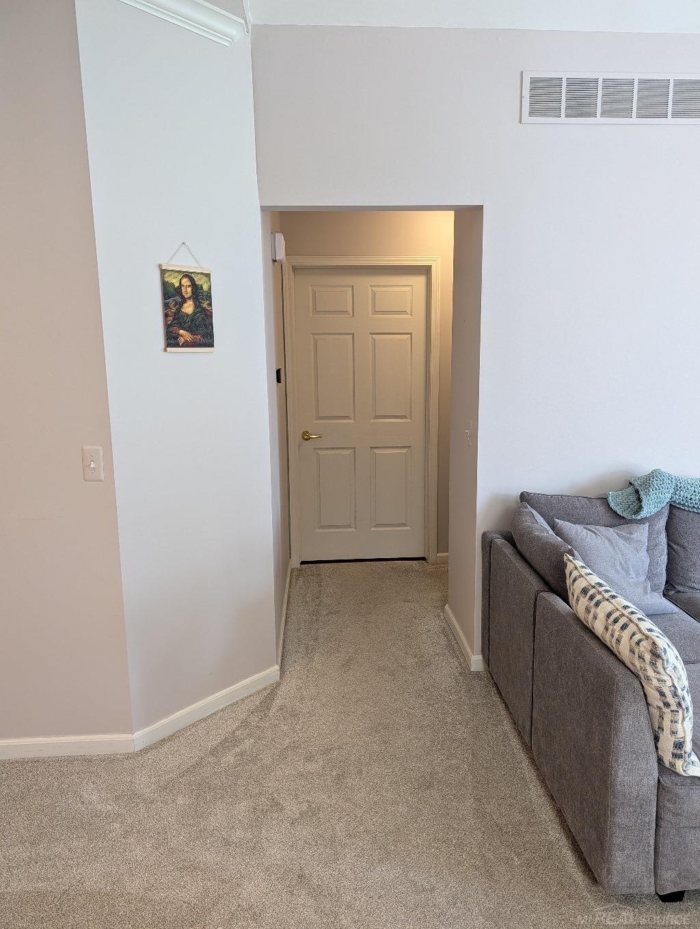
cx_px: 350
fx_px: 645
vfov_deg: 71.5
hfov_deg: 56.9
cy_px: 464
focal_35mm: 24
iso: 194
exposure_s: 1/40
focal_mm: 6.9
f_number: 1.68
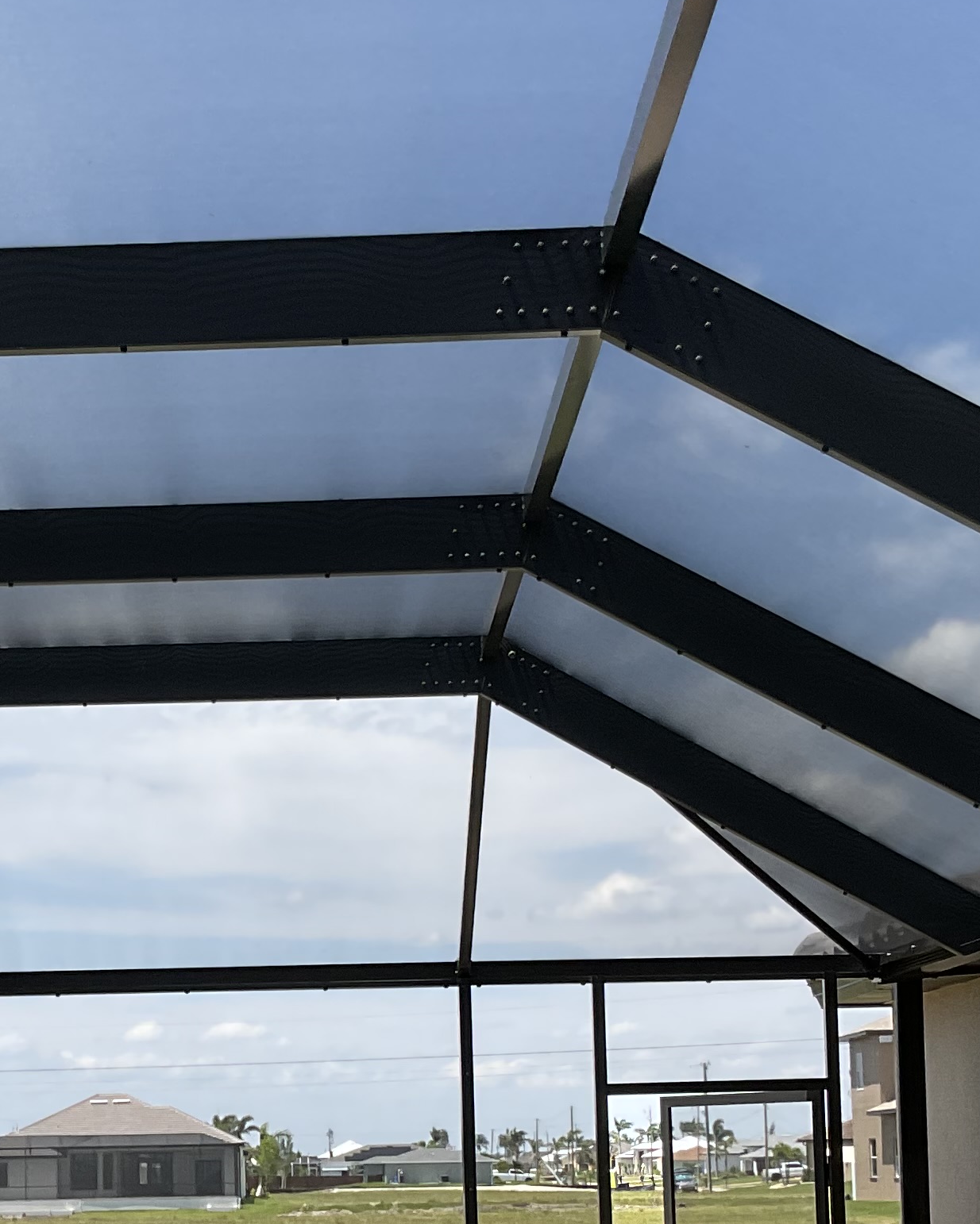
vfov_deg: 25.2
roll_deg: -1.4
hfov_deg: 20.4
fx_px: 2682
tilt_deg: +3.4
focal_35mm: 74
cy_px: 1024
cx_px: 152
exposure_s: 1/1055
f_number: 1.8
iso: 16
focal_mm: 3
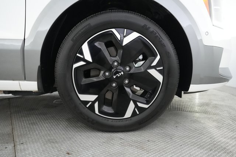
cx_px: 118
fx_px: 157
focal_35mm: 24
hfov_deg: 73.8
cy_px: 78
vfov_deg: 53.1
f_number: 2.8
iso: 6400
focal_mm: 24
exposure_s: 1/160
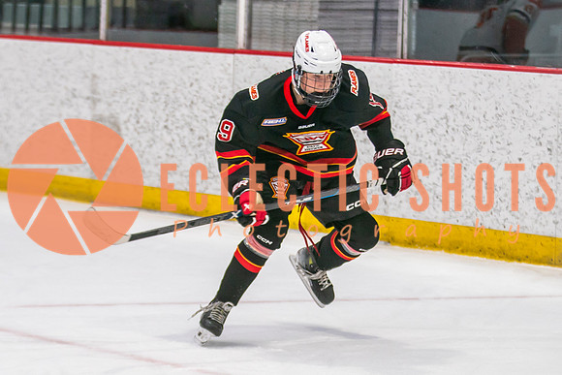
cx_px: 246
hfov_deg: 10.4
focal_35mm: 198
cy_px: 226
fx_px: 3092
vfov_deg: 6.9
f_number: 2.8
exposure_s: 1/640
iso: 1000
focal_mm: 88
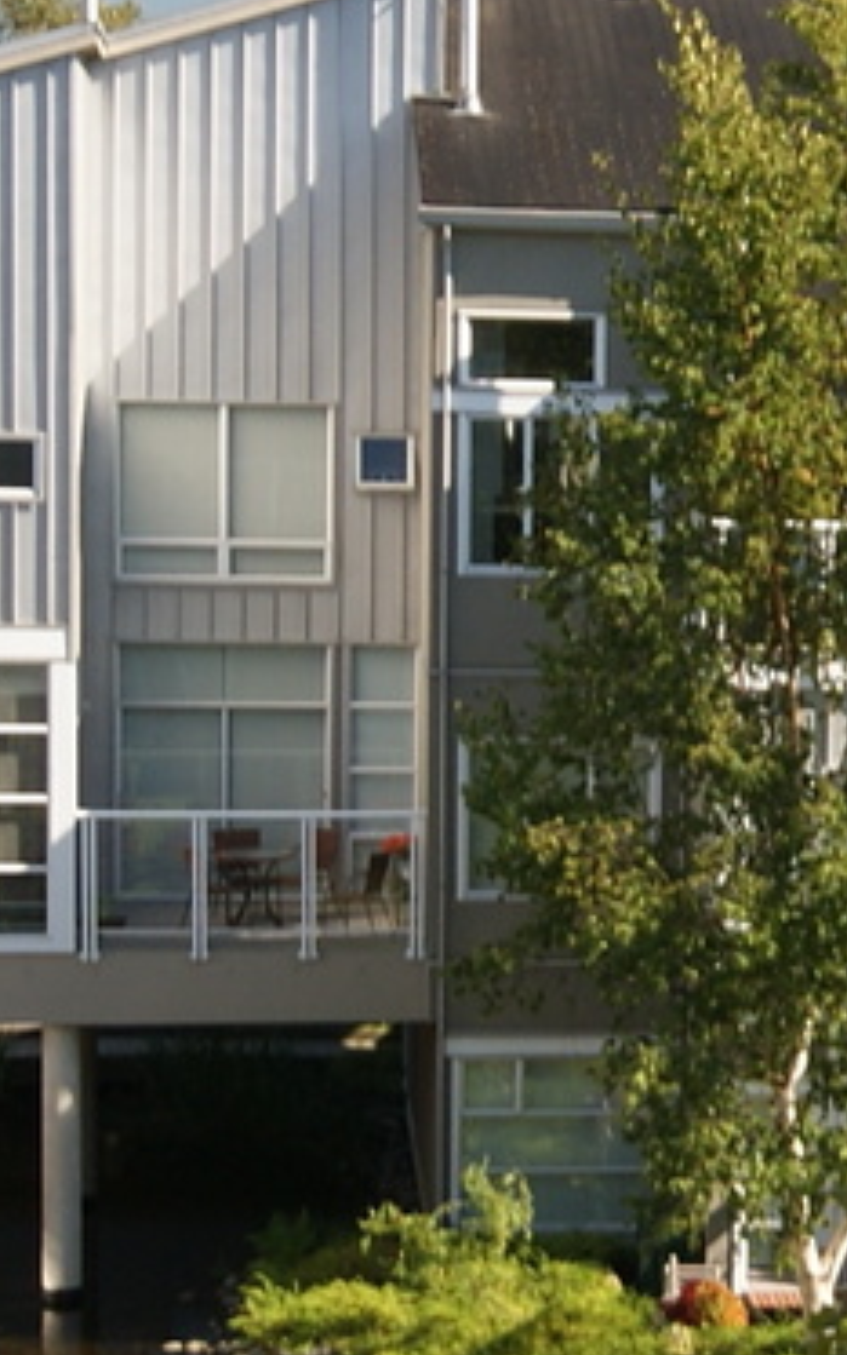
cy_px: 754
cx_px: 1261
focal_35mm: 126
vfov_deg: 16.6
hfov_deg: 10.1
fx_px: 4655
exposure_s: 1/50
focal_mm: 16
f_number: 8
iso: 100
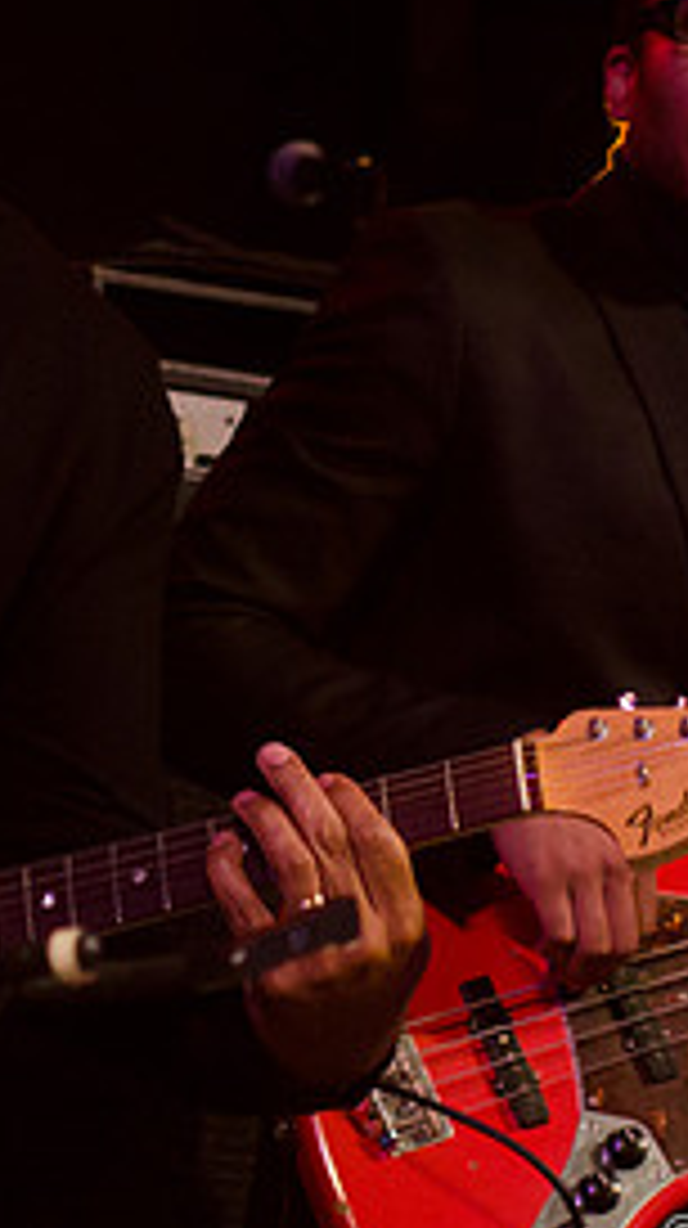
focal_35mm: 234
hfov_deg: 5.2
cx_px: 360
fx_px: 7610
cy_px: 403
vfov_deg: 9.2
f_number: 3.5
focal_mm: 70
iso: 1600
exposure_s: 1/400
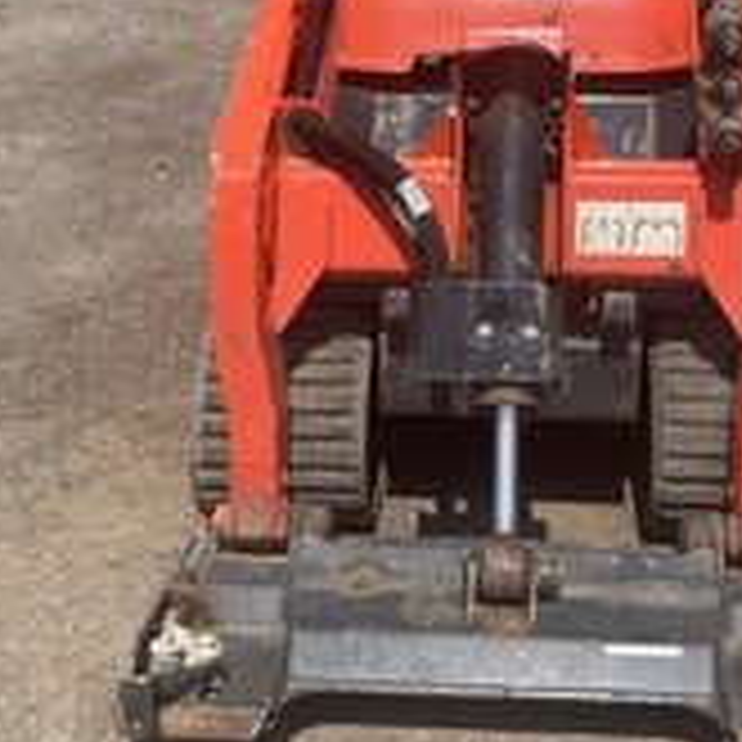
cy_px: 216
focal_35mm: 62
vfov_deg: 27.5
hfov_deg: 27.7
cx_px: 432
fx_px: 1504
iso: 25
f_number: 1.8
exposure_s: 1/1984
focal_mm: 3
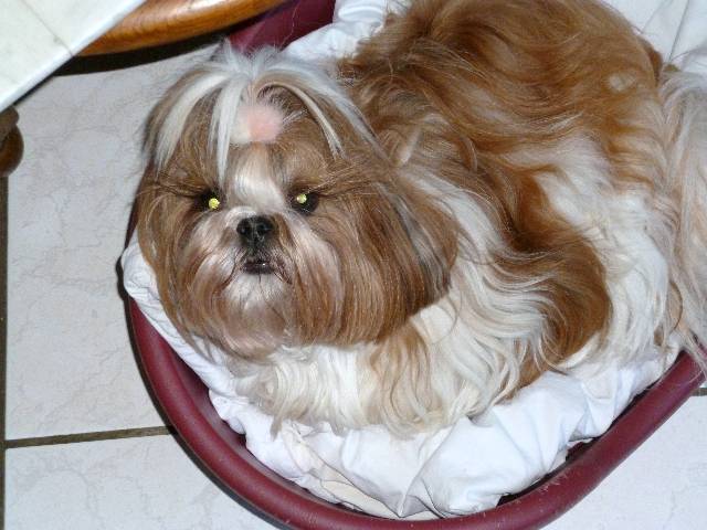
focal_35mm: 78
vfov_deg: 18.9
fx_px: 1593
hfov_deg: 25.0
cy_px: 265
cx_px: 354
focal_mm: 13.9
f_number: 4.9
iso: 400
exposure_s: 1/125
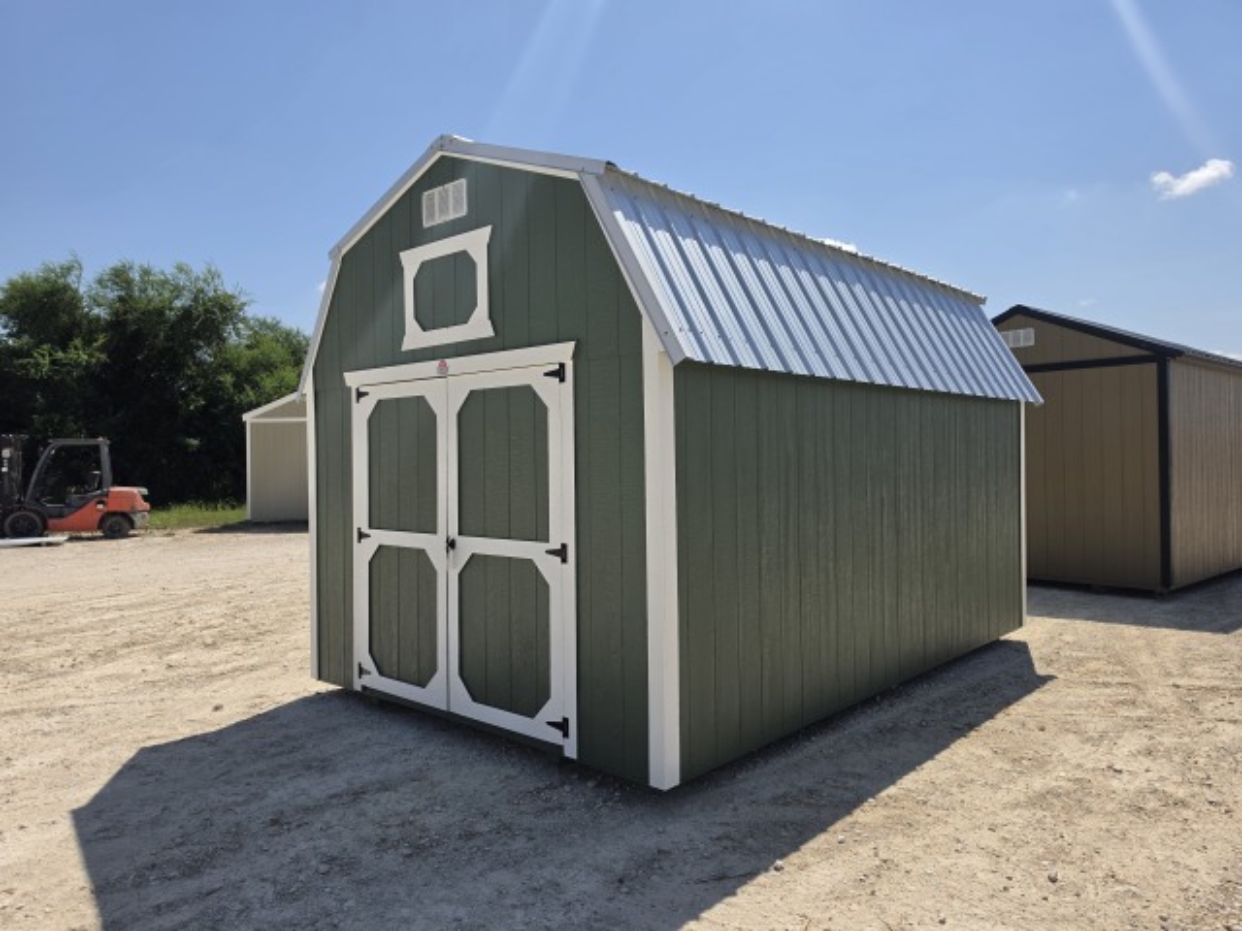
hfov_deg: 73.9
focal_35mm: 23
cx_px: 621
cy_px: 466
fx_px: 825
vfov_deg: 58.9
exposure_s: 1/7939
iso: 50
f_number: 1.4
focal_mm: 6.5
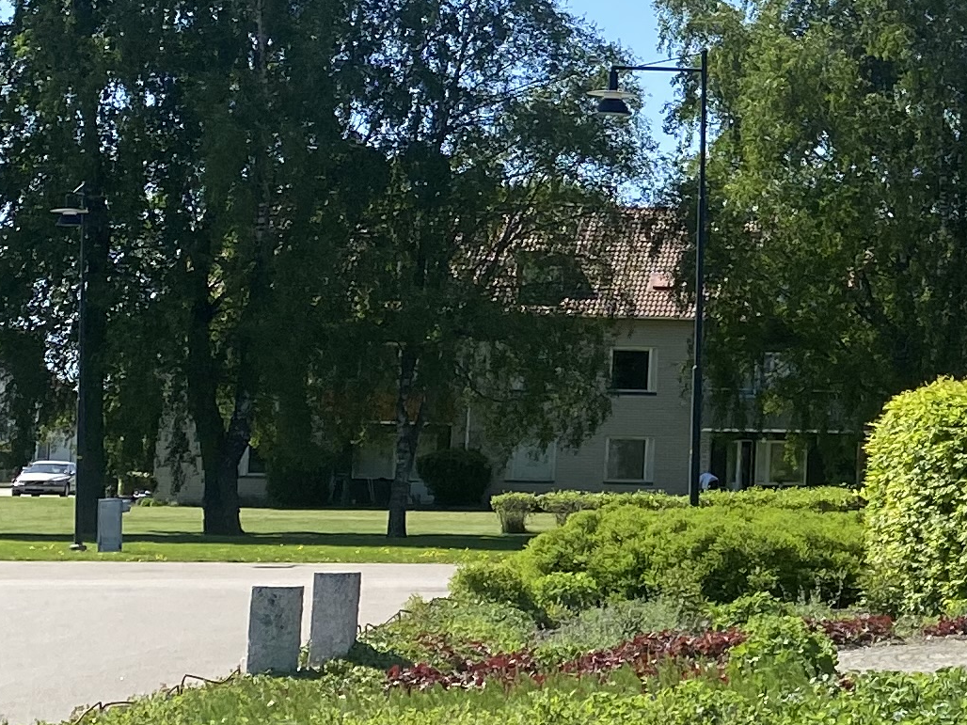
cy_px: 319
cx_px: 1642
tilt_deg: +4.2
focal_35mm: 102
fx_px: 2849
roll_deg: -0.9
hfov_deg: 16.6
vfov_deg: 14.5
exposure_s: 1/2358
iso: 32
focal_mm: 4.25
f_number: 1.8
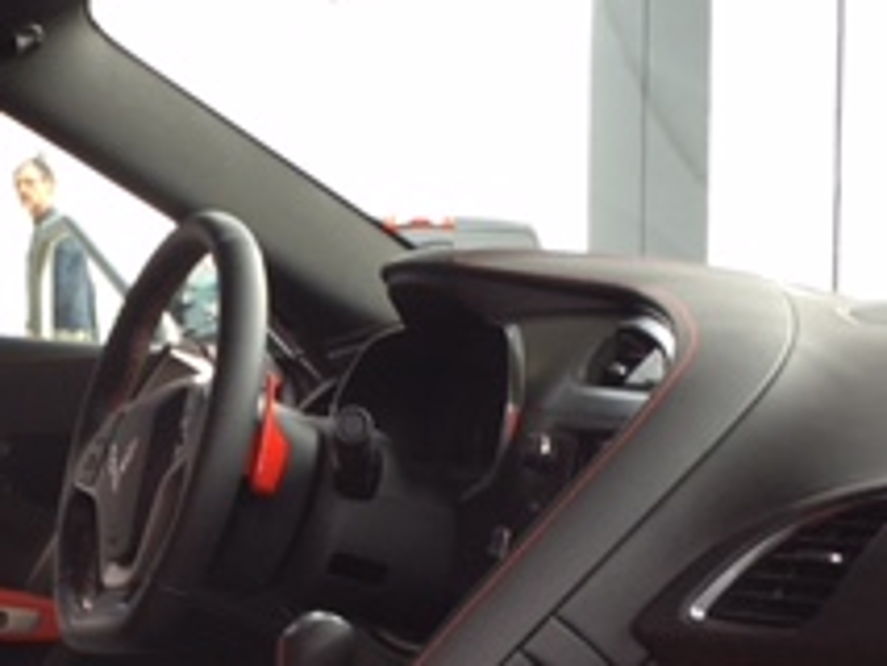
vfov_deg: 16.7
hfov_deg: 22.0
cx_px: 92
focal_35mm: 87
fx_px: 2231
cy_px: 641
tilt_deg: -3.9
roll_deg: +0.0
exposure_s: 1/120
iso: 40
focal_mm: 4.15
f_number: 2.2
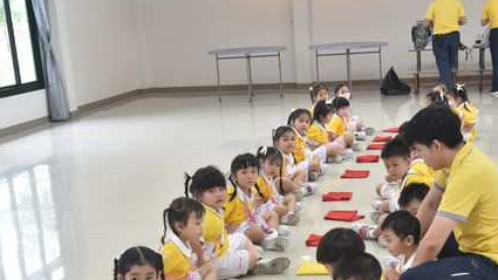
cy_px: 183
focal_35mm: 65
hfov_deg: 32.2
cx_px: 309
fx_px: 858
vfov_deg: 18.5
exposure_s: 1/80
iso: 1000
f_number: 4
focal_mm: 44
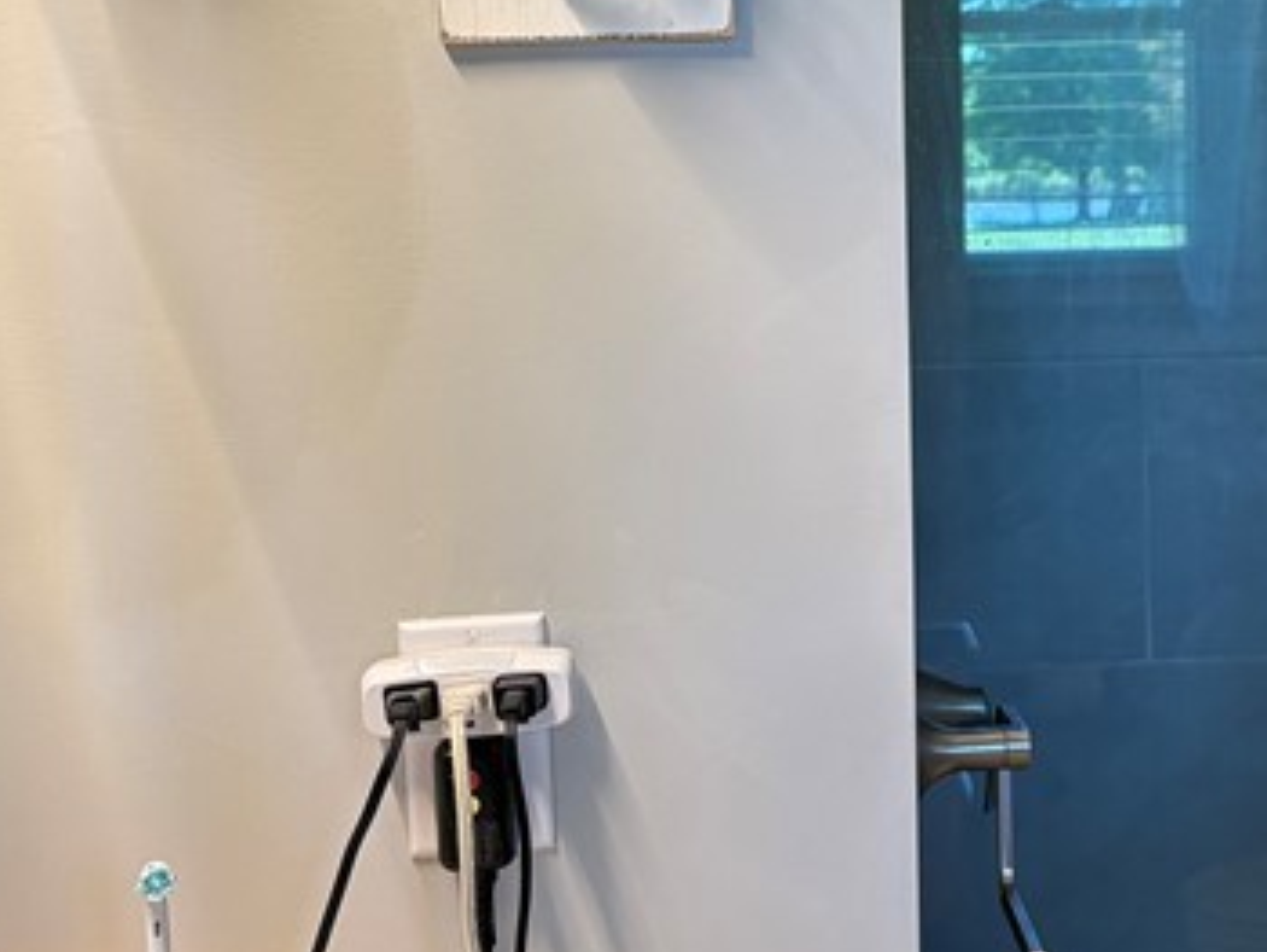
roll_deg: +1.6
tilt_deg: -4.0
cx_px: 934
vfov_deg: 19.4
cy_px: 340
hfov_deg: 25.4
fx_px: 2784
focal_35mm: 76
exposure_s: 1/60
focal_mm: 5.96
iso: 80
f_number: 1.6
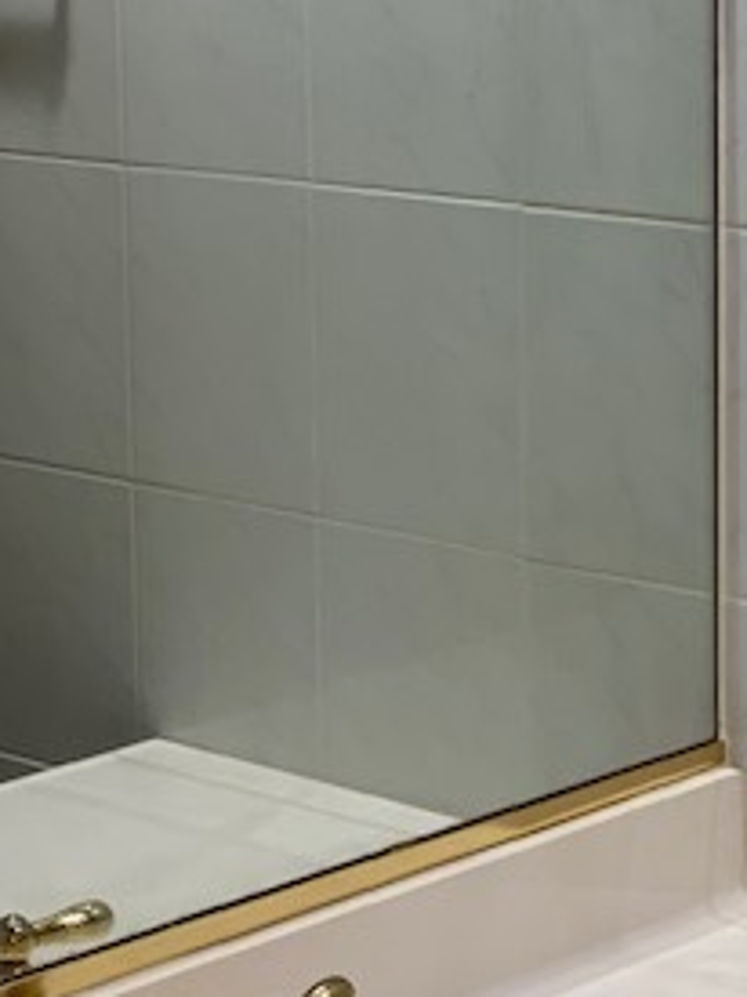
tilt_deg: -7.8
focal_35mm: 121
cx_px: 515
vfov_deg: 16.3
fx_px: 3484
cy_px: 330
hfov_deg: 12.2
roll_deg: -0.5
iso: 100
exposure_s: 1/120
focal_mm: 6
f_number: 2
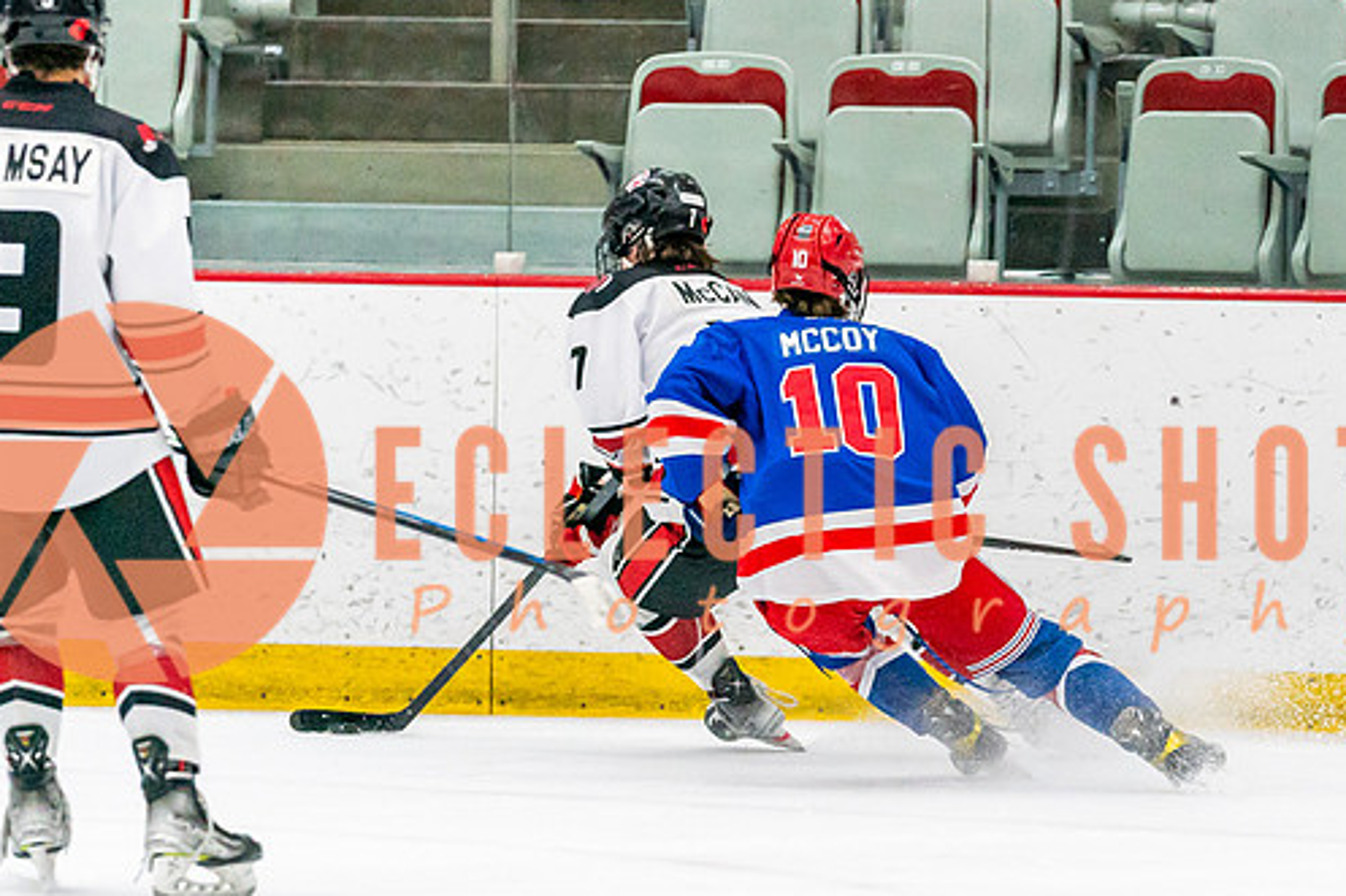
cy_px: 494
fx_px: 15622
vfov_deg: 3.3
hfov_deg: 4.9
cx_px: 839
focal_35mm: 418
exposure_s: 1/1250
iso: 3200
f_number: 2.8
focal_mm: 200
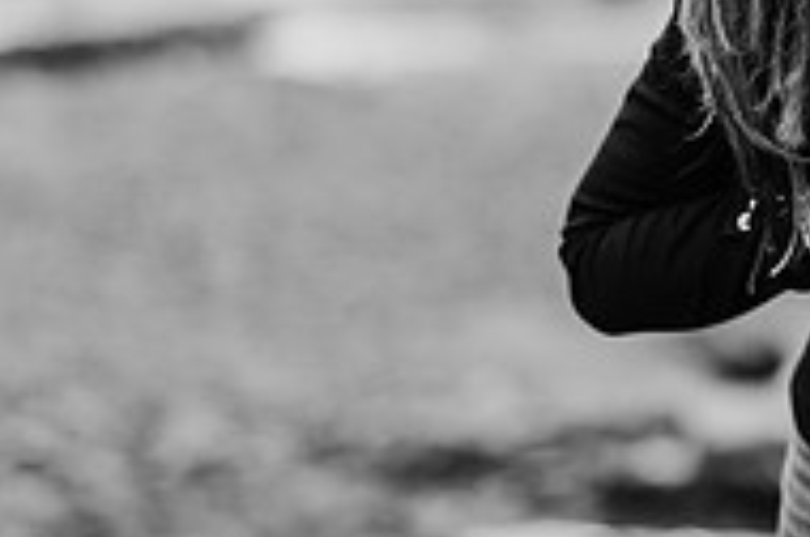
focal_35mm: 287
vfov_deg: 4.7
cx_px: 883
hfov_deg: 7.2
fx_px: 6447
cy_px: -169
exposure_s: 1/1000
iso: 500
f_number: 1.8
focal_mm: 85
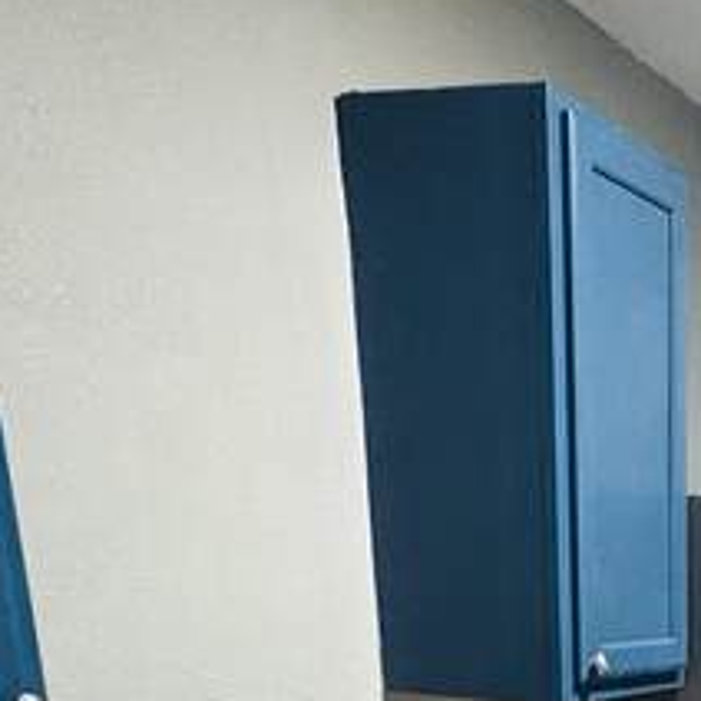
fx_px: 1283
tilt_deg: -17.5
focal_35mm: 56
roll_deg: -3.1
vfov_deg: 25.3
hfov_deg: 26.6
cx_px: 870
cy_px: 966
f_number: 2.2
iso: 640
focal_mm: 2.22
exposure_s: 1/60
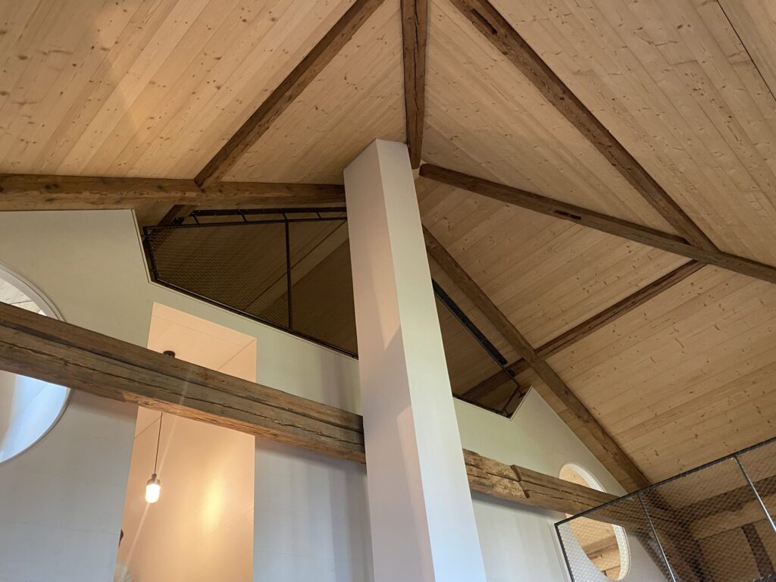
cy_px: 291
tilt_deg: +37.8
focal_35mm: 26
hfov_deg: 67.3
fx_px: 583
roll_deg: +9.2
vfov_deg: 53.1
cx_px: 388
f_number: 1.8
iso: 320
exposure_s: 1/60
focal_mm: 4.25
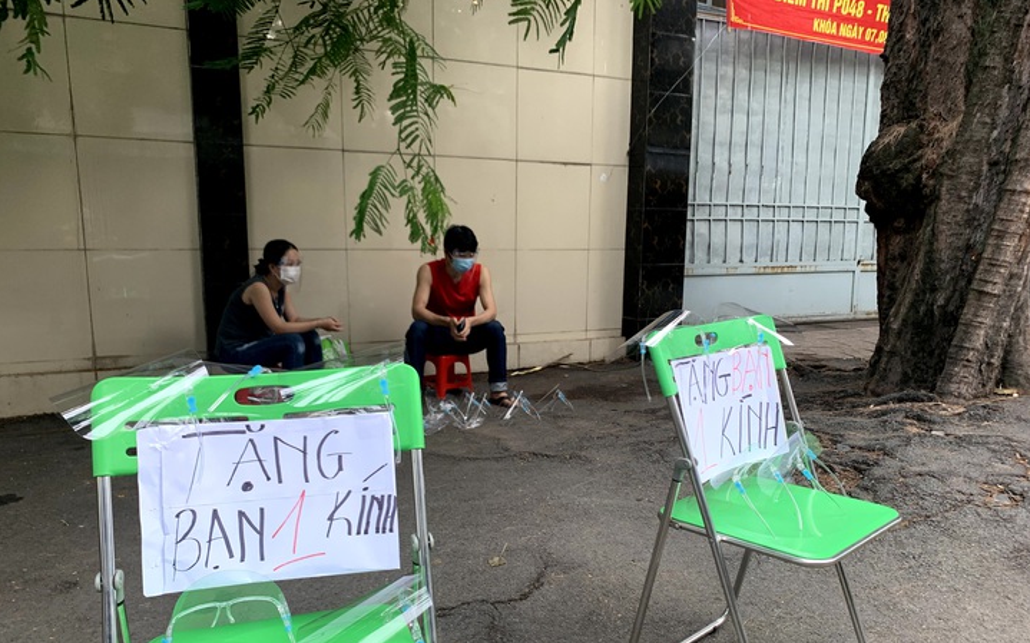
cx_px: 519
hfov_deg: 66.5
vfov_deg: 44.3
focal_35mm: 28
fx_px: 786
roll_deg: -1.1
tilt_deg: -9.2
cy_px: 385
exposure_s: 1/121
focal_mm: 4.25
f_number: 1.8
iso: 80
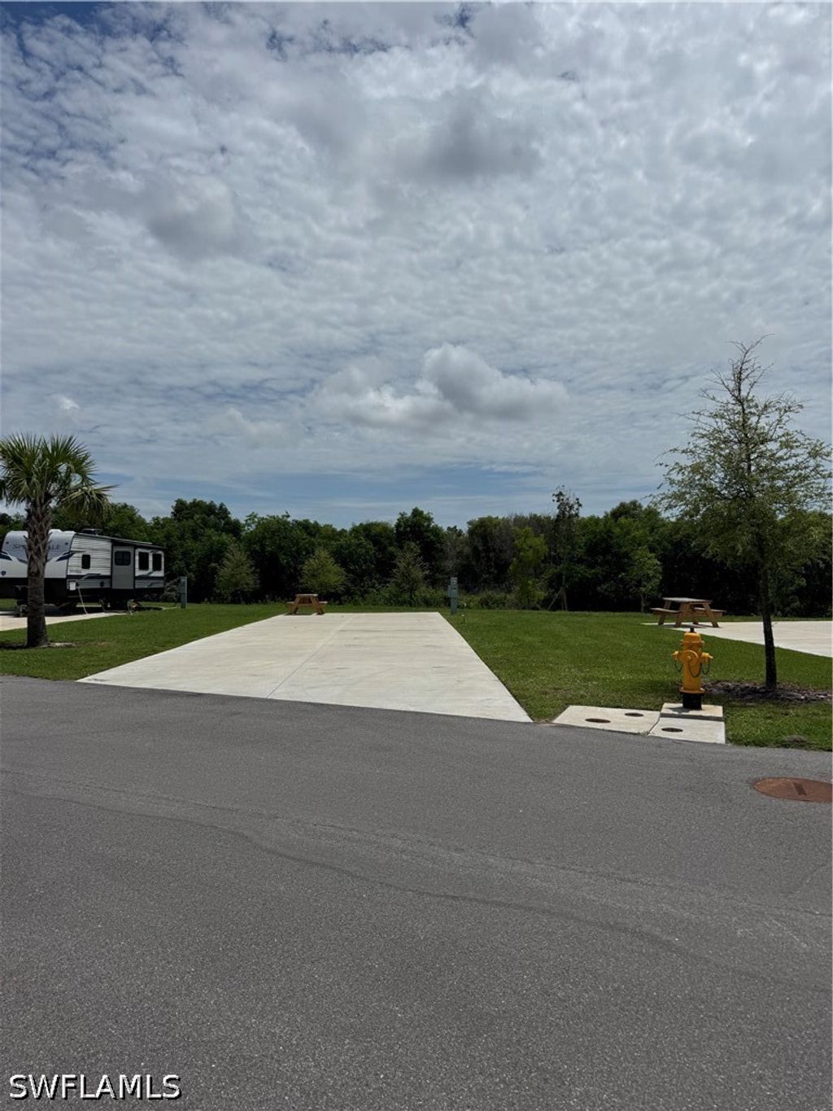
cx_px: 416
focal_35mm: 24
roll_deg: +0.7
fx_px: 770
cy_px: 556
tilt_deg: +1.7
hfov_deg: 56.8
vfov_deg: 71.6
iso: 64
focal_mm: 6.76
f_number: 1.78
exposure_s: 1/12346
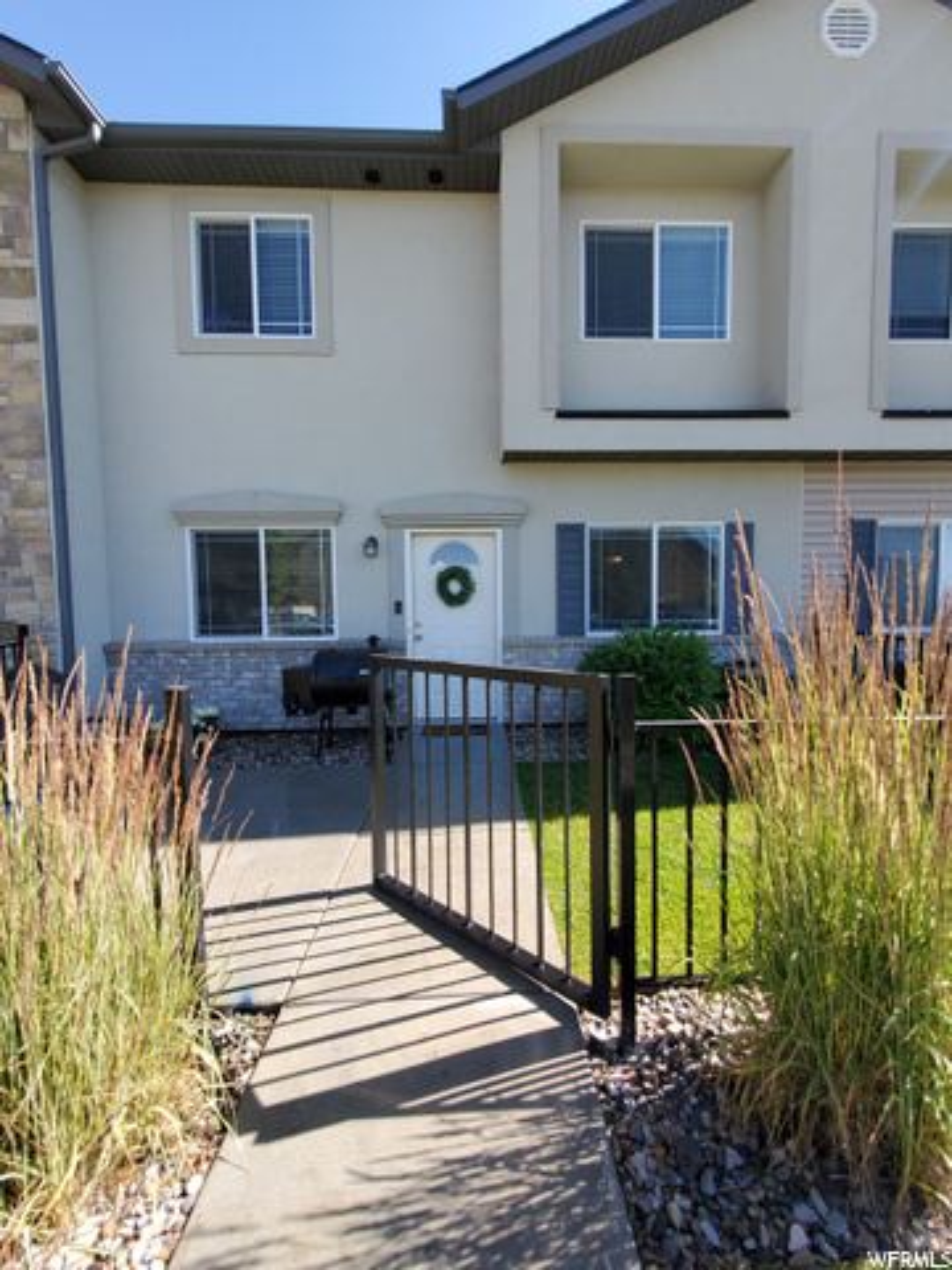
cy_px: 635
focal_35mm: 13
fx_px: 477
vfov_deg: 106.2
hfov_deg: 89.9
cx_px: 476
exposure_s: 1/326
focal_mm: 1.8
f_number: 2.2
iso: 50
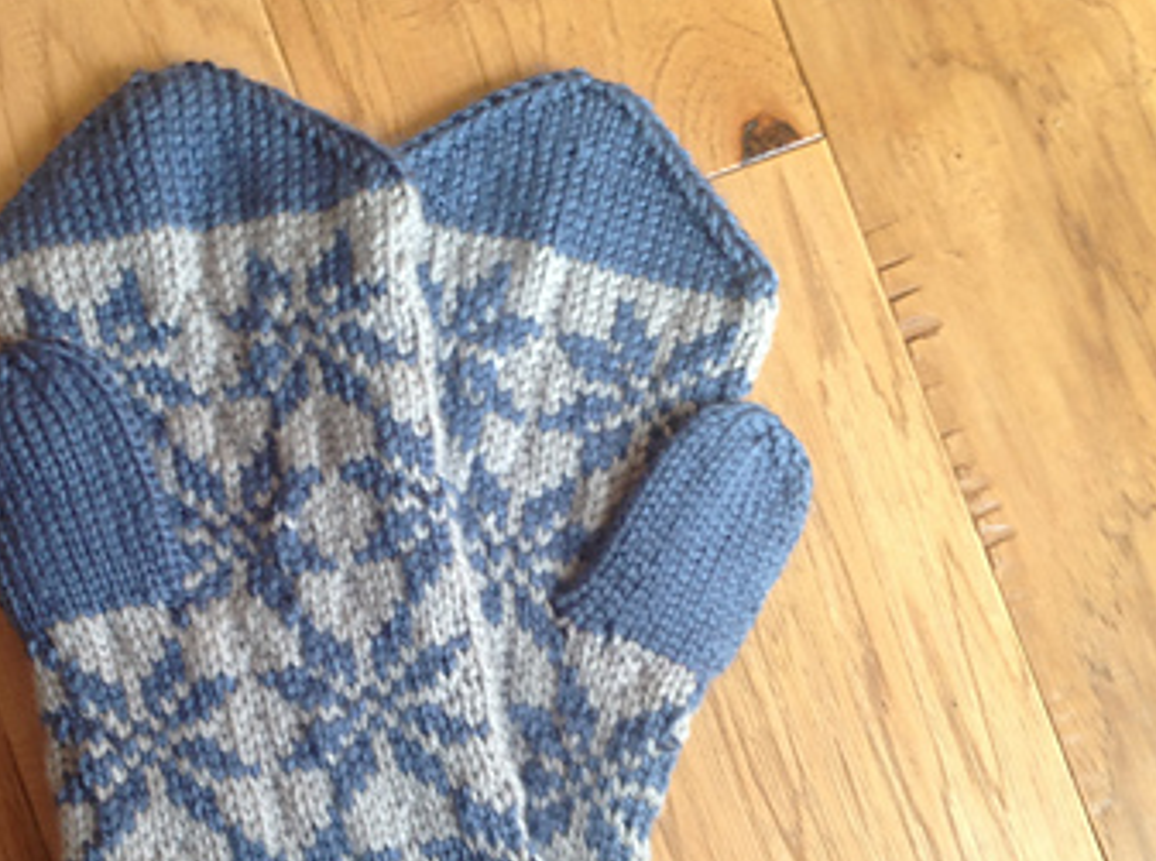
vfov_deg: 27.7
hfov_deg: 36.6
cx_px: 408
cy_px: 588
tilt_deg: -86.0
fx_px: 1732
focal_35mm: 52
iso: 50
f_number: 2.4
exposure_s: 1/15
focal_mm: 4.28
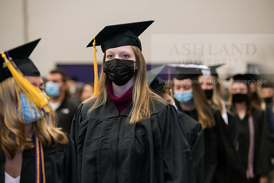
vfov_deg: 10.2
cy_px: 92
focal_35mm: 135
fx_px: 1028
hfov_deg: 15.2
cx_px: 137
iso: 1600
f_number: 3.5
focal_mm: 135
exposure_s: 1/200
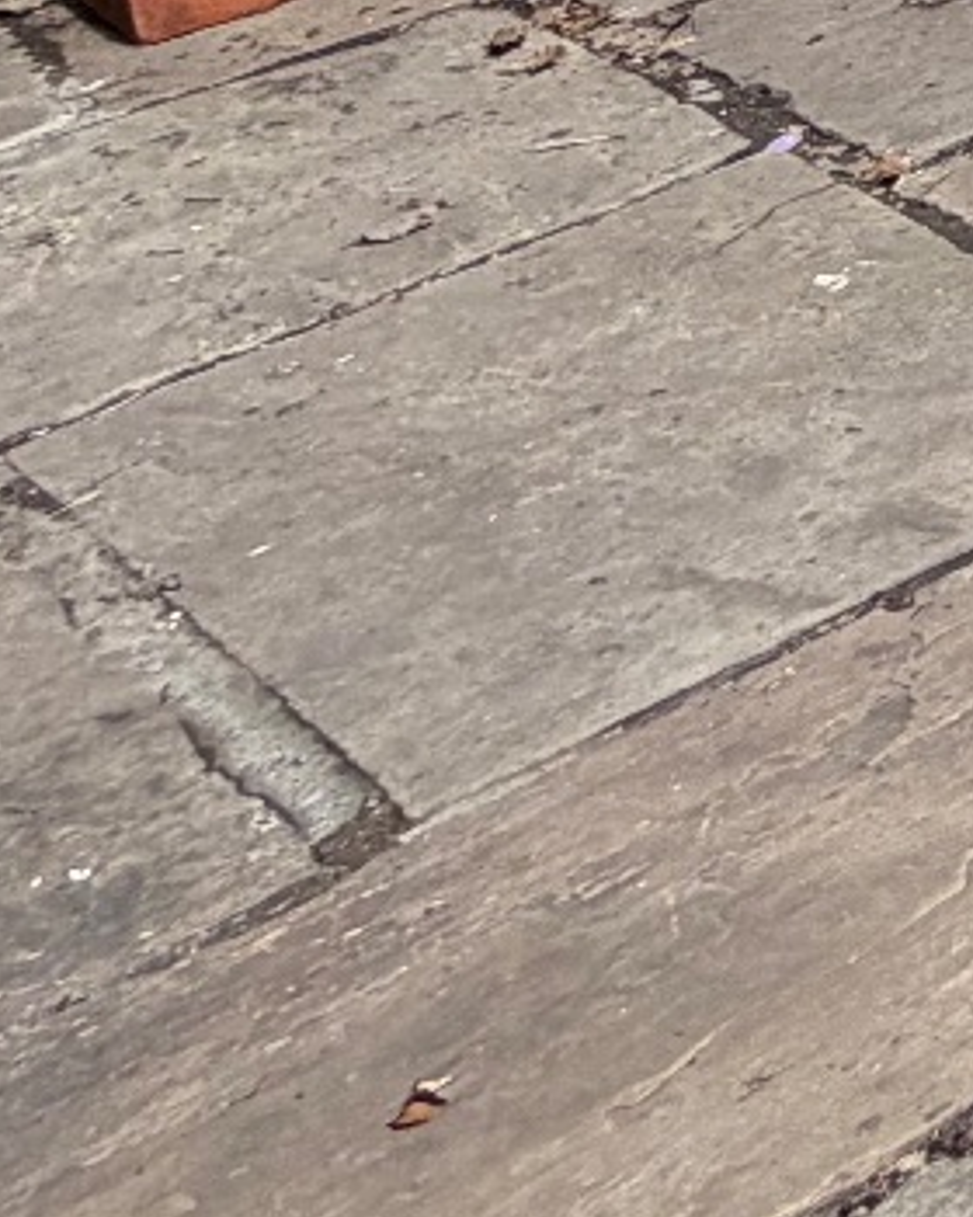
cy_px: -981
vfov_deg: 18.5
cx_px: 3211
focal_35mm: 80
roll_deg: +1.8
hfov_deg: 10.3
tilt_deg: -9.7
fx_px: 2880
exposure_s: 1/502
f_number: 2.2
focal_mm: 2.22
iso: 40
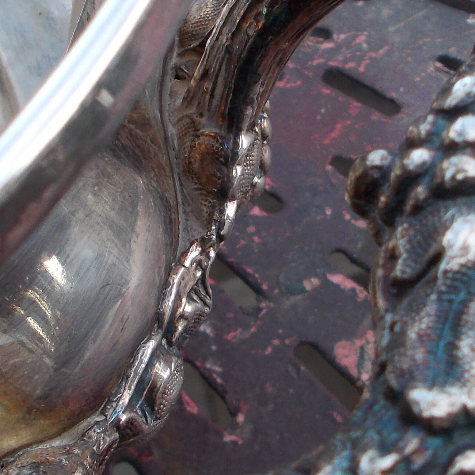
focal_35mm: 94
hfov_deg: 18.5
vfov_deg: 18.5
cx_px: 244
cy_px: 275
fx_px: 1459
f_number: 3.4
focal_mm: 5.3
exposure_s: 1/125
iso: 80
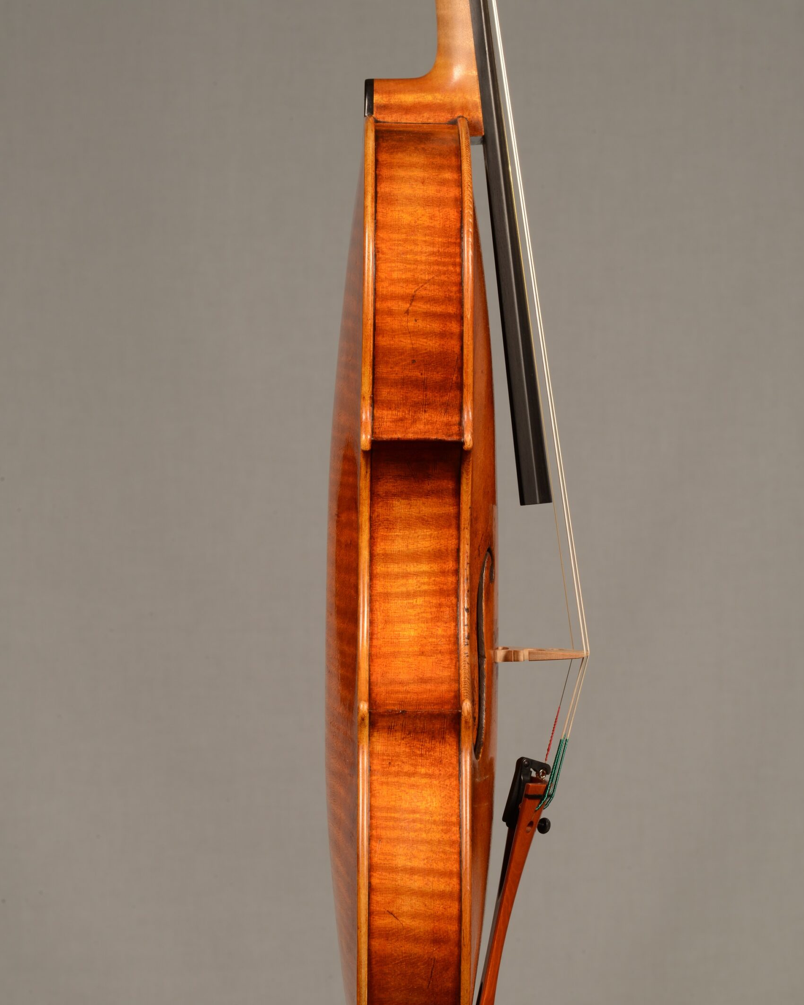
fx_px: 3539
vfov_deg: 16.1
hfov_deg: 13.0
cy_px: 591
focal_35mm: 119
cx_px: 404
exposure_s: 1/1.3
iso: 100
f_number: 22
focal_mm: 105
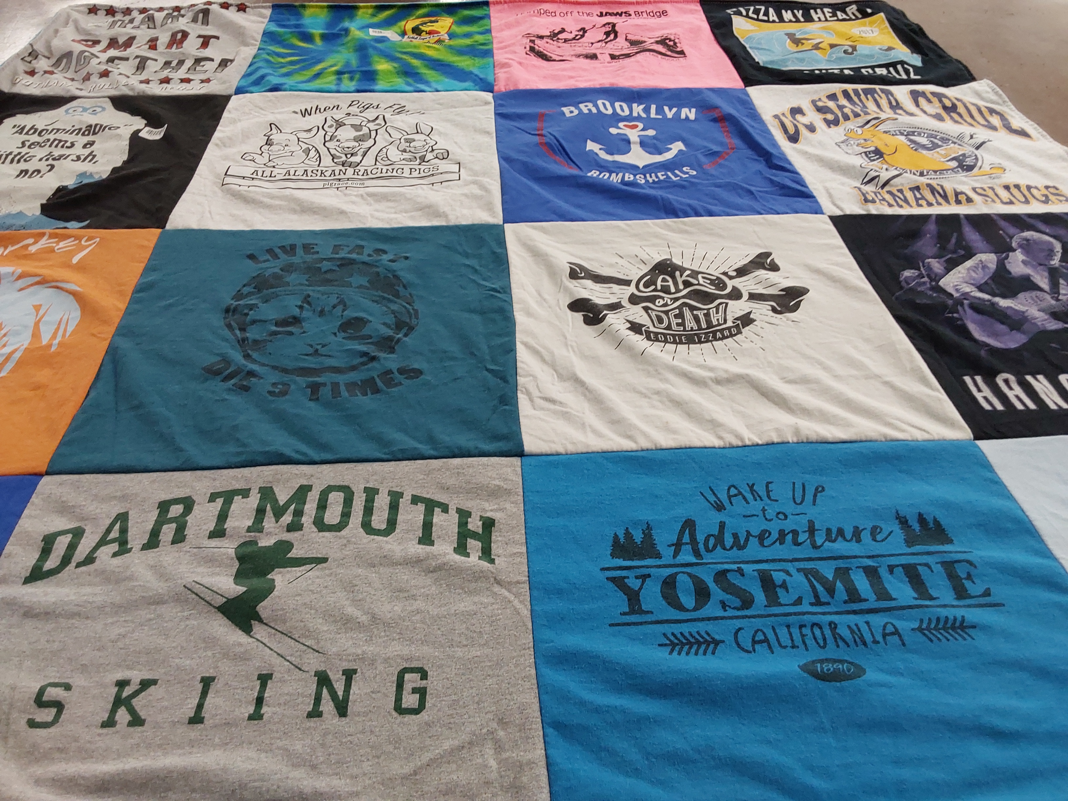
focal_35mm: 28
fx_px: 864
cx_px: 534
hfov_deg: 63.4
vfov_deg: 49.7
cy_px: 400
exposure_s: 1/60
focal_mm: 2.91
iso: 100
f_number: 1.9
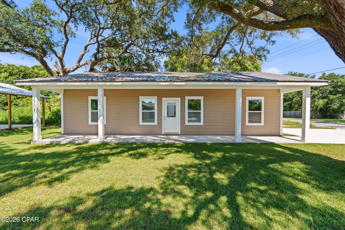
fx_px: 153
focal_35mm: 16
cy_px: 115
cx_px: 172
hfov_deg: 96.7
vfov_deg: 73.7
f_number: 8
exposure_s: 1/25
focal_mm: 16
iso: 125
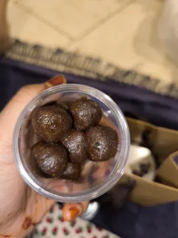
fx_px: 158
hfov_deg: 58.9
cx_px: 89
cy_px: 119
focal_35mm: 23
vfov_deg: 73.9
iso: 640
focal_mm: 6.57
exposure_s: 1/50
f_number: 1.6
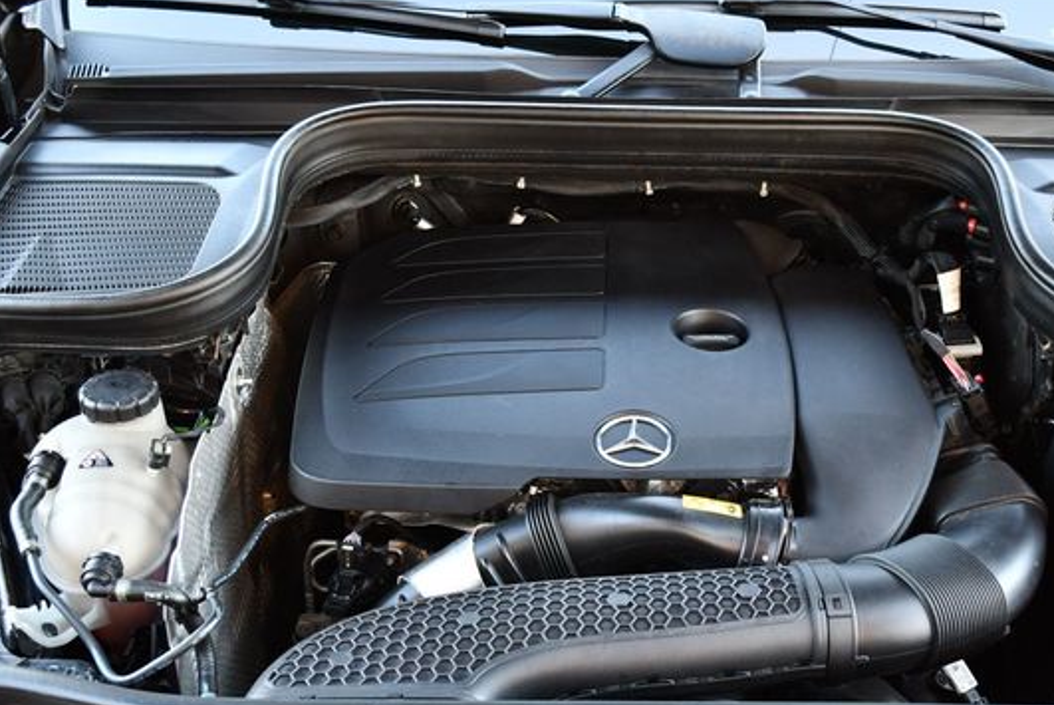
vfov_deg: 25.5
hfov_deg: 37.4
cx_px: 619
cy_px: 395
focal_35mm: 53
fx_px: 1553
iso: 900
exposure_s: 1/125
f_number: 3.8
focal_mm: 22
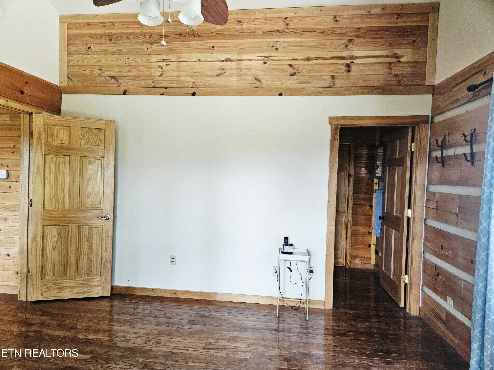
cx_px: 247
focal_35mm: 23
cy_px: 185
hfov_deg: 73.9
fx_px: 328
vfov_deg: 58.9
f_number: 1.8
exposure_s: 1/120
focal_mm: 5.4
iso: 250
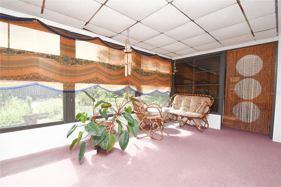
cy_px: 94
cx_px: 140
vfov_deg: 77.3
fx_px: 117
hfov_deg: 100.4
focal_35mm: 15
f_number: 7.1
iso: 800
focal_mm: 10
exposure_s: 1/160
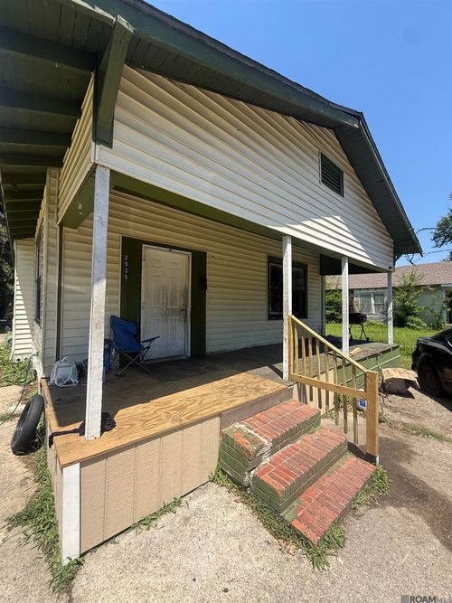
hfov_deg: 85.7
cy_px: 302
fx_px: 244
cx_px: 226
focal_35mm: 14
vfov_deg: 102.1
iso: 50
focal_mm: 2.22
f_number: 2.2
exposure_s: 1/1050
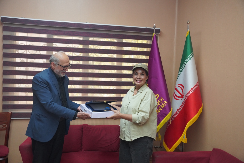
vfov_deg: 37.5
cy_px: 82
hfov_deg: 53.9
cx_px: 122
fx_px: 240
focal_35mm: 35
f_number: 4
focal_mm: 35.4
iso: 2500
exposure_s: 1/160
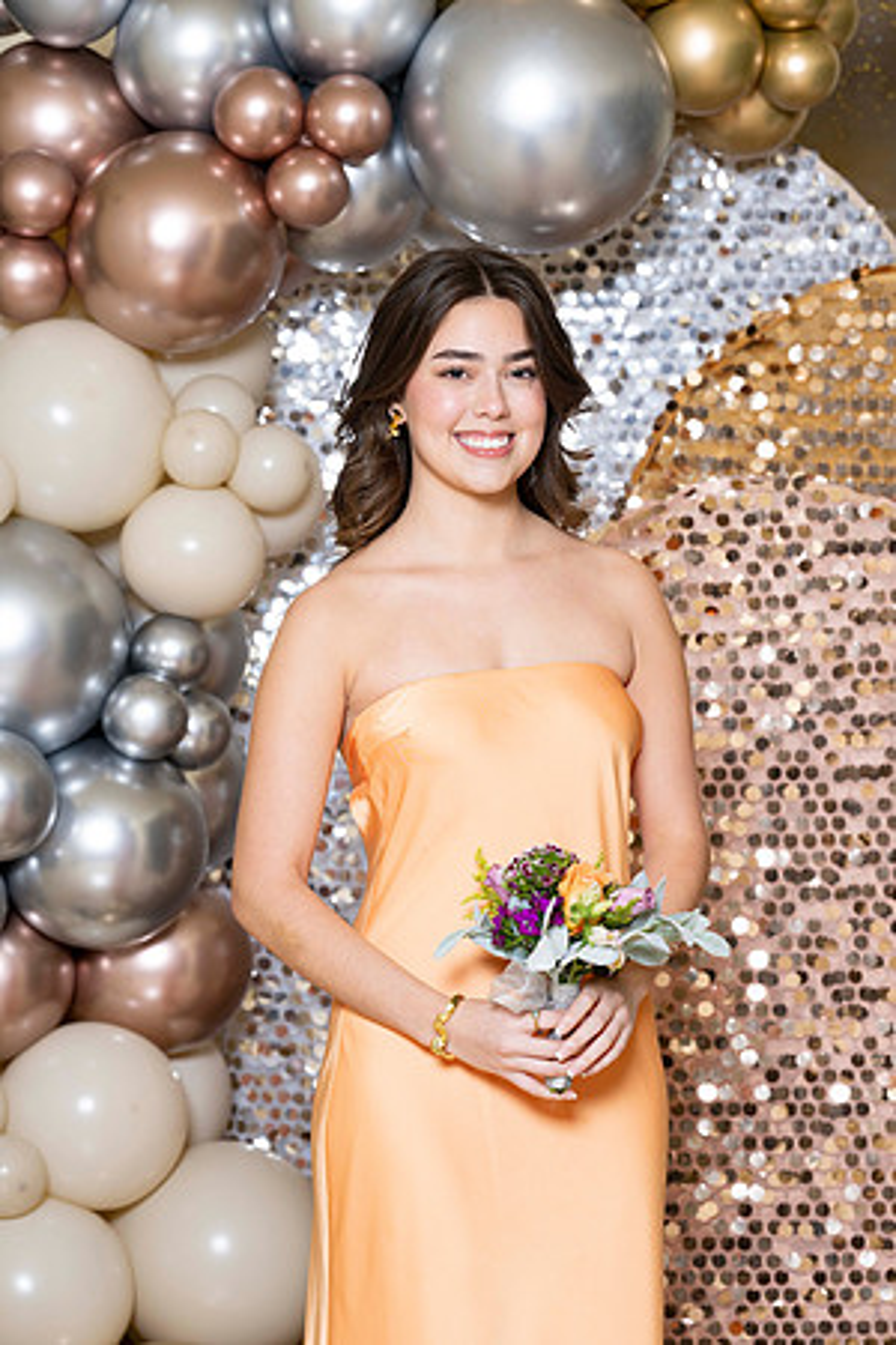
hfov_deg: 11.4
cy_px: 672
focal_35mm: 120
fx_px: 4480
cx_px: 448
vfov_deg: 17.1
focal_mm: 120
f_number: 5.6
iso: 250
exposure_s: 1/200
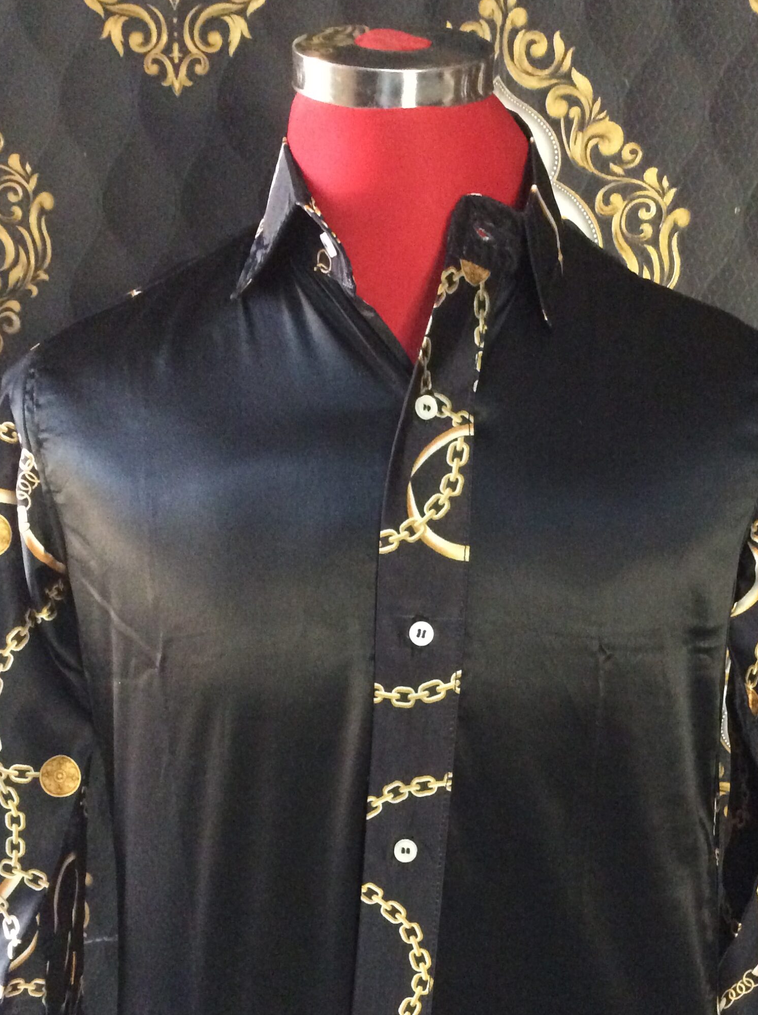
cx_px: 433
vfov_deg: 45.4
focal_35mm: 41
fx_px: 1200
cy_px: 637
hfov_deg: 35.0
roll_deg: +0.7
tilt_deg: -15.7
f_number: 2.4
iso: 640
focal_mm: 3.3
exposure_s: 1/17
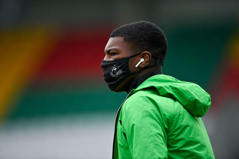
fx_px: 2655
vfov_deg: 3.4
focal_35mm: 400
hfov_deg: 5.2
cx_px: 120
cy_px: 80
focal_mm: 400
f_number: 2.8
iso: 250
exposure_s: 1/3200
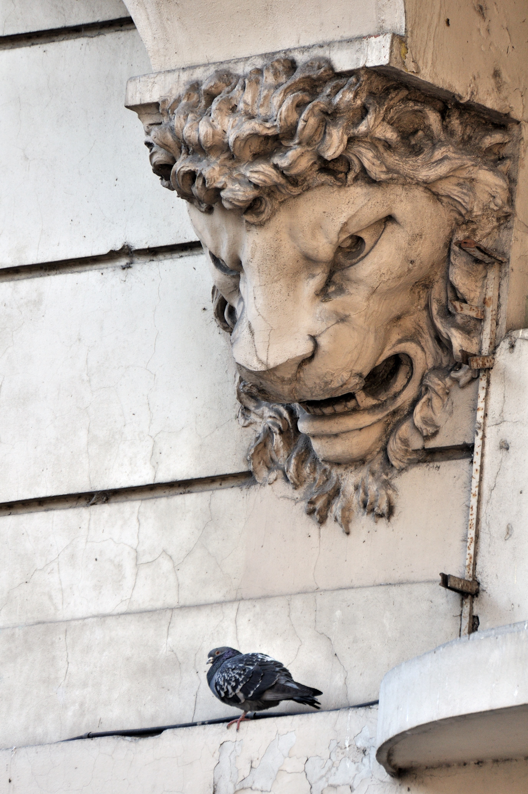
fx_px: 8932
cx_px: 264
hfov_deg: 3.4
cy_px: 397
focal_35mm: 405
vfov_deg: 5.1
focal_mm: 270
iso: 320
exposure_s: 1/125
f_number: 5.6
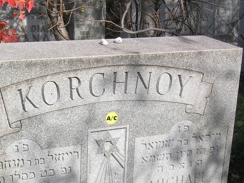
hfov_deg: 24.7
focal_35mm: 79
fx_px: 557
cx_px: 123
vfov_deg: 18.6
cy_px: 130
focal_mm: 8
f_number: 6.2
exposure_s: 1/177
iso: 50
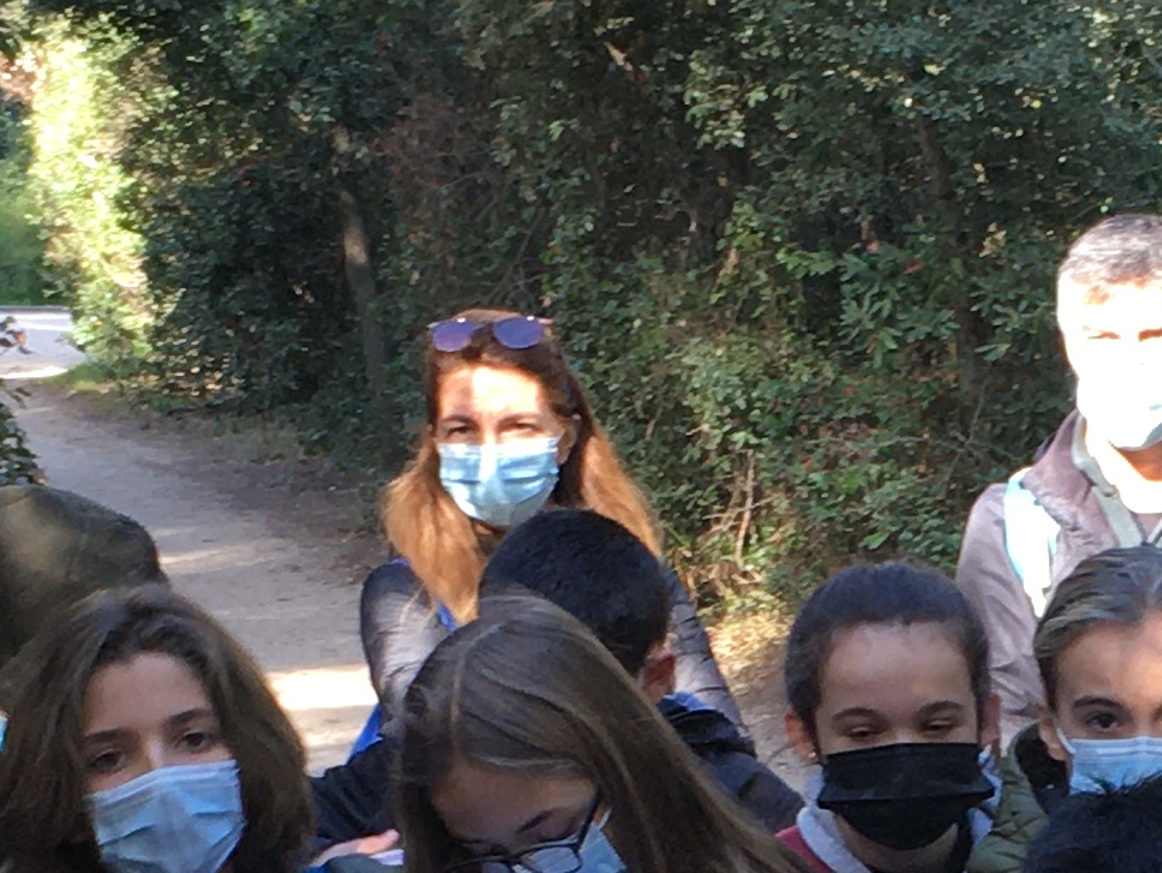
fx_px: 4769
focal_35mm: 142
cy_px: 1041
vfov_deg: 10.3
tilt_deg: -11.8
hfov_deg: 13.7
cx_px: 1128
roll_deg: +2.3
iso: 32
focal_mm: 4.15
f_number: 2.2
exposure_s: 1/100
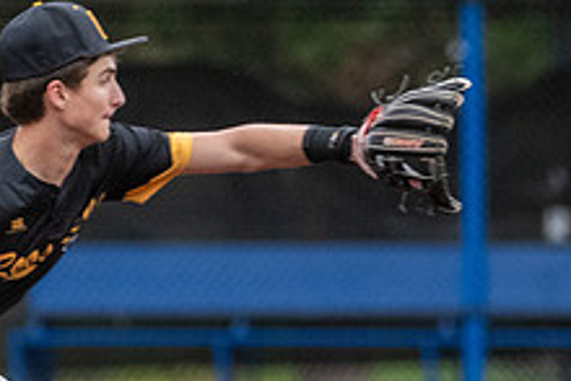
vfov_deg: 1.1
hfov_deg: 1.7
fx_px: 19458
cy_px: 400
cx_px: 749
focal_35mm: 1226
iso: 4000
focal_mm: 360
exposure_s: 1/1000
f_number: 5.6
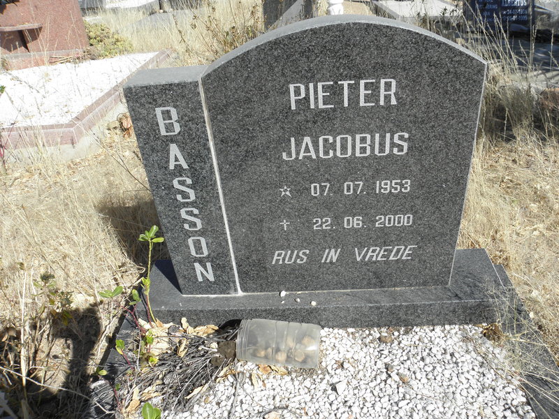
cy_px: 210
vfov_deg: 53.1
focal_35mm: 26
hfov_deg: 67.3
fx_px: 420
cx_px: 280
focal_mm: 4.6
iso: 64
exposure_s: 1/250
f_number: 5.6
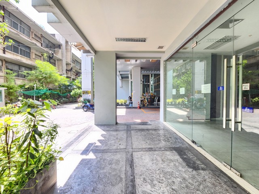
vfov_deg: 89.9
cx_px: 130
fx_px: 97
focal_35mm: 13
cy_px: 97
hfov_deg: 106.2
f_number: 2.2
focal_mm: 2.2
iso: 50
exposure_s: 1/50
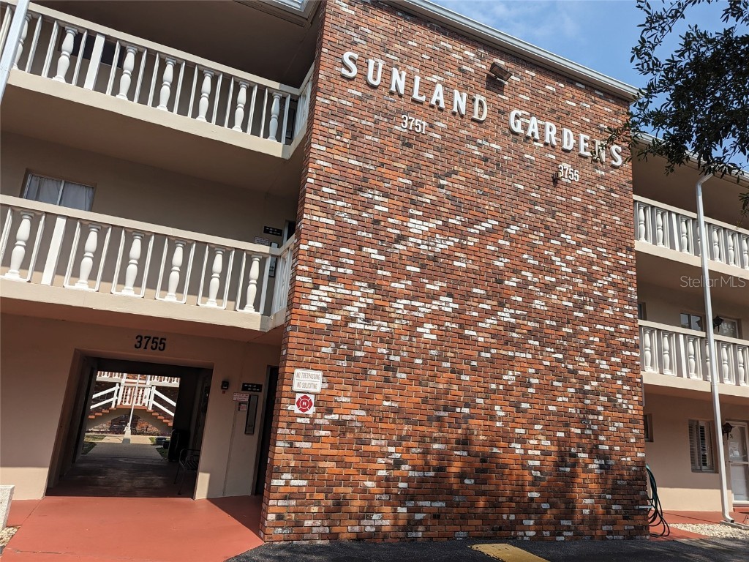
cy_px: 281
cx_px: 374
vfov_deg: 56.8
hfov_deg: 71.6
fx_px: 519
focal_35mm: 24
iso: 44
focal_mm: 6.81
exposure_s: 1/2513
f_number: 1.85
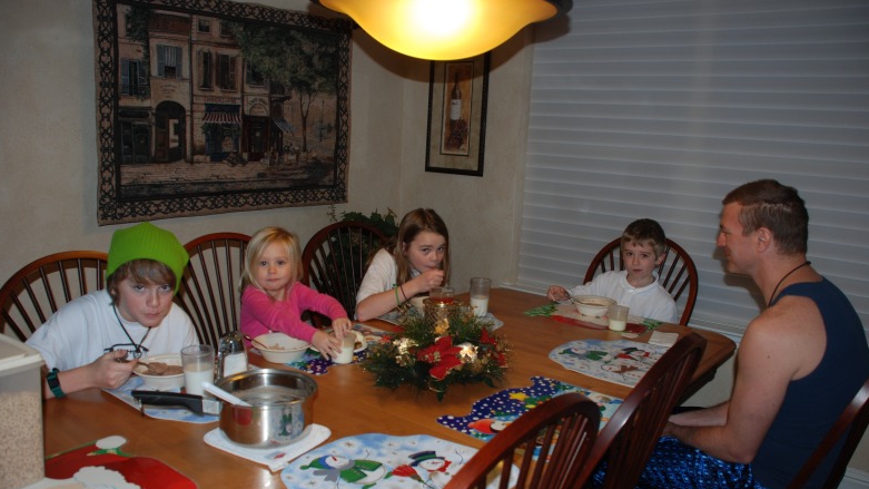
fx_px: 668
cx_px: 435
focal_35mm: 29
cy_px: 273
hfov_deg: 66.1
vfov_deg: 40.1
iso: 200
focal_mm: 18
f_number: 3.5
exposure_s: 1/60
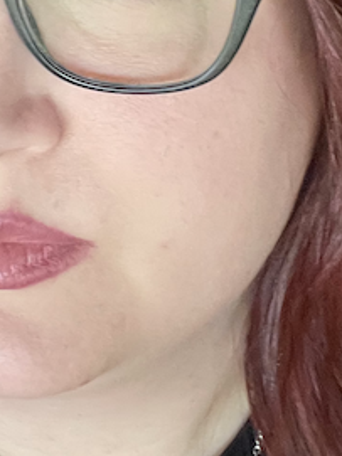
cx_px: 143
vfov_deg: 19.9
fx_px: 1266
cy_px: 8
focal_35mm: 96
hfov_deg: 15.4
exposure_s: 1/60
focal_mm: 2.71
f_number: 2.2
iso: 250
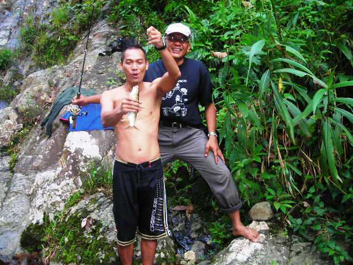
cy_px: 132
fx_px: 388
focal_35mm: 38
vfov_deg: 37.7
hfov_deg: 49.0
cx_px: 176
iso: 57
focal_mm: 6.3
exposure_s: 1/30
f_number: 3.2
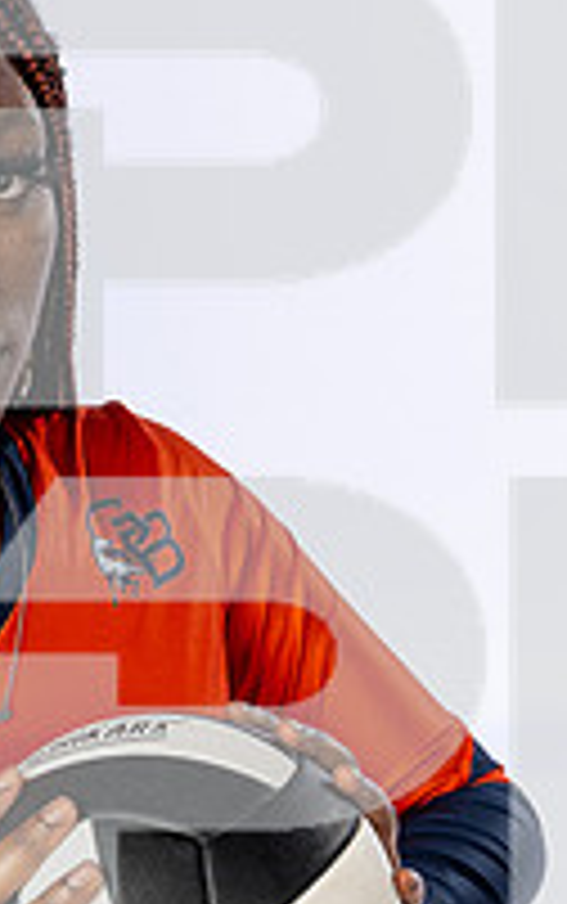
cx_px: -117
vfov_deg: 14.4
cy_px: 717
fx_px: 3553
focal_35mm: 144
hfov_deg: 9.0
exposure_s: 1/250
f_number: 7.1
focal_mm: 49
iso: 200
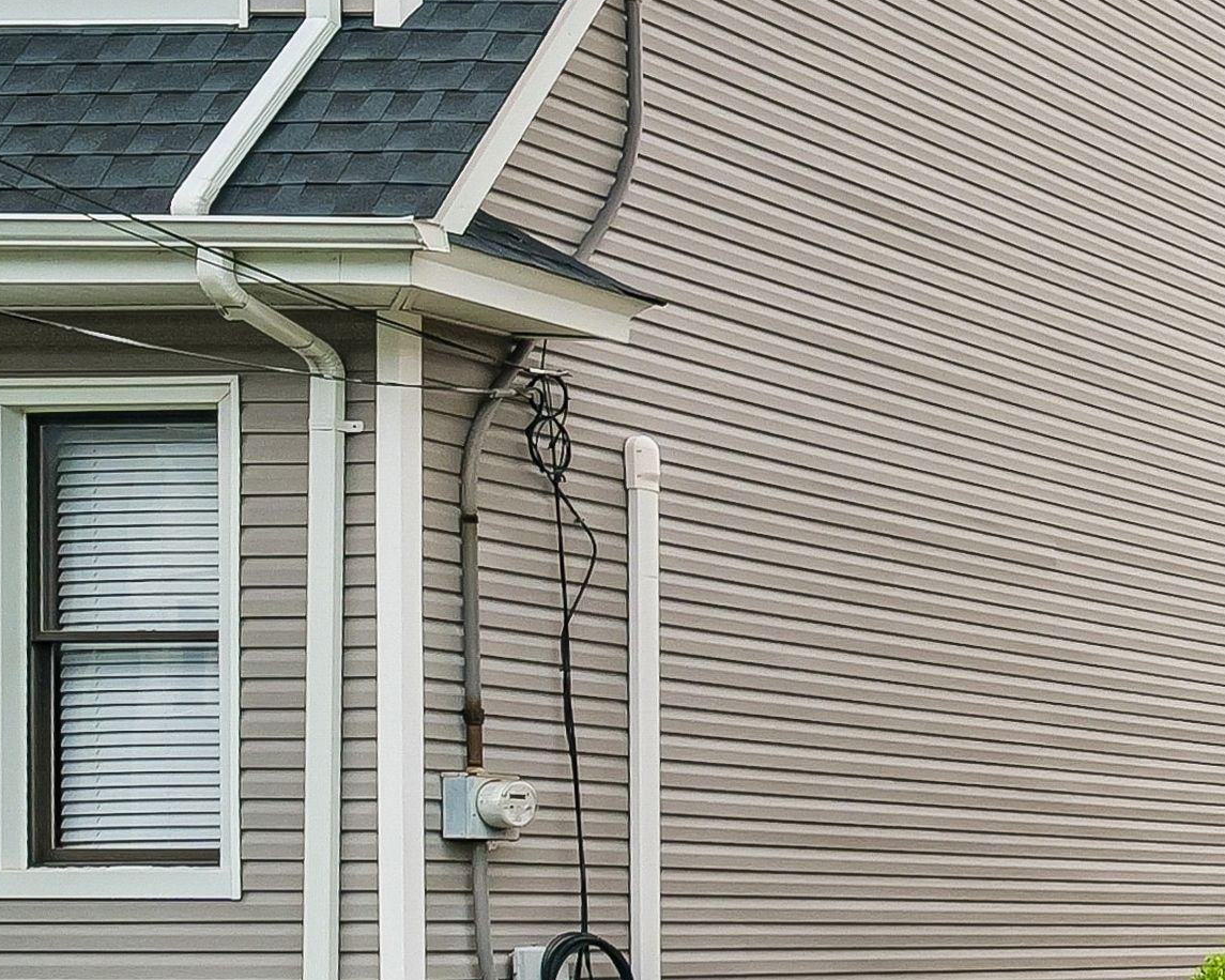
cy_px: 558
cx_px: 2824
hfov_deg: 12.9
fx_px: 4278
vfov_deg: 13.1
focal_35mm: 118
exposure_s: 1/400
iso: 640
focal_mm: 24
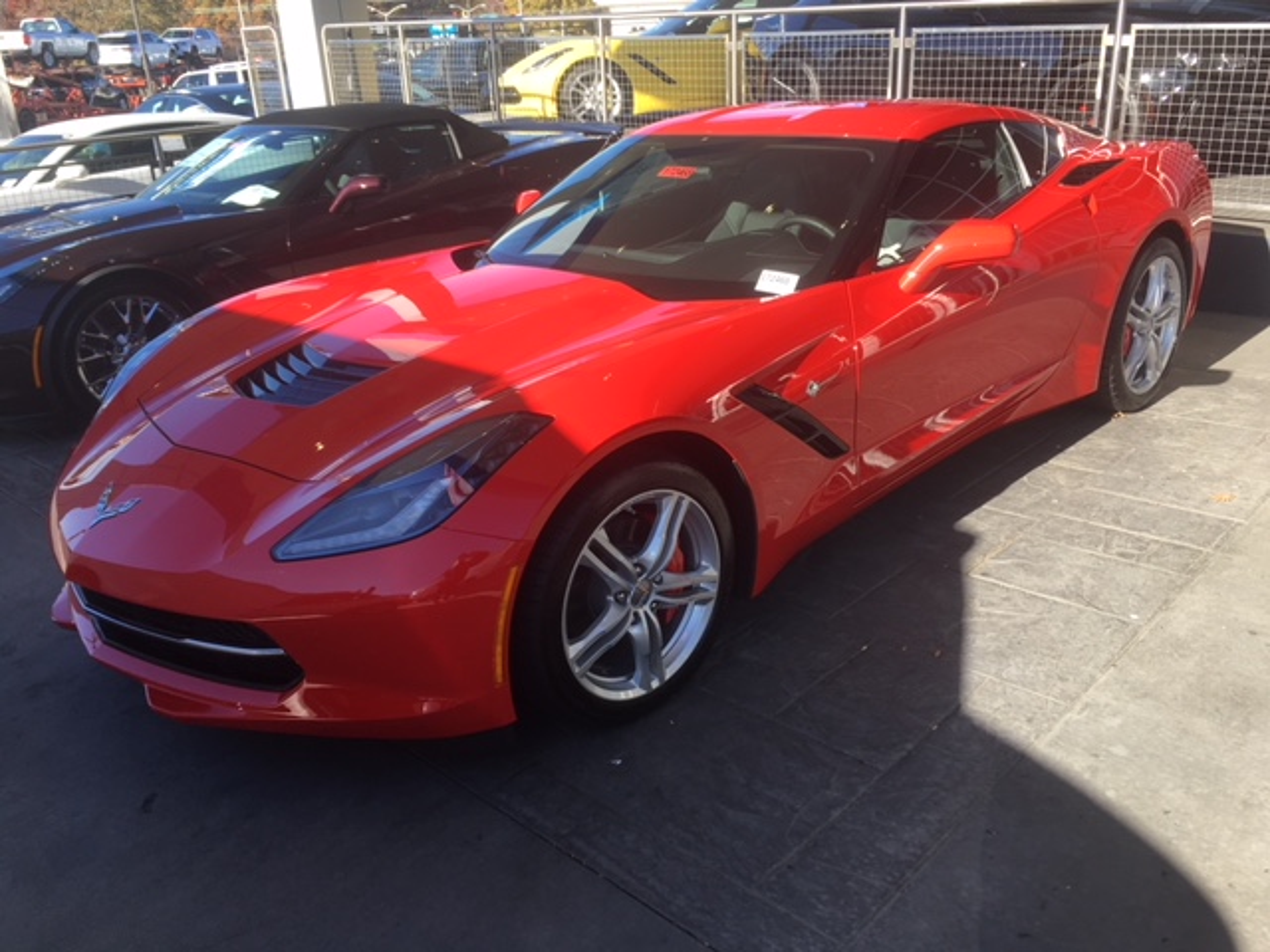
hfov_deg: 61.7
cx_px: 635
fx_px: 1064
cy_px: 476
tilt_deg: -22.9
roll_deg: +2.1
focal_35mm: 29
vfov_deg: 48.2
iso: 25
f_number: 2.2
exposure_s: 1/396
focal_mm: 4.15
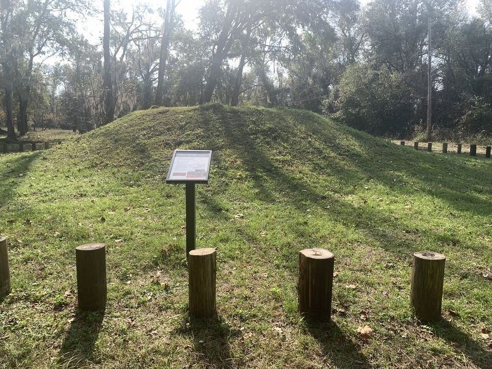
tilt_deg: -7.4
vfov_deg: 53.1
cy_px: 184
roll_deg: +0.9
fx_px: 370
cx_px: 246
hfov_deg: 67.3
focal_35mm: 26
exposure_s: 1/1124
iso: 25
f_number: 1.8
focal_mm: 4.25
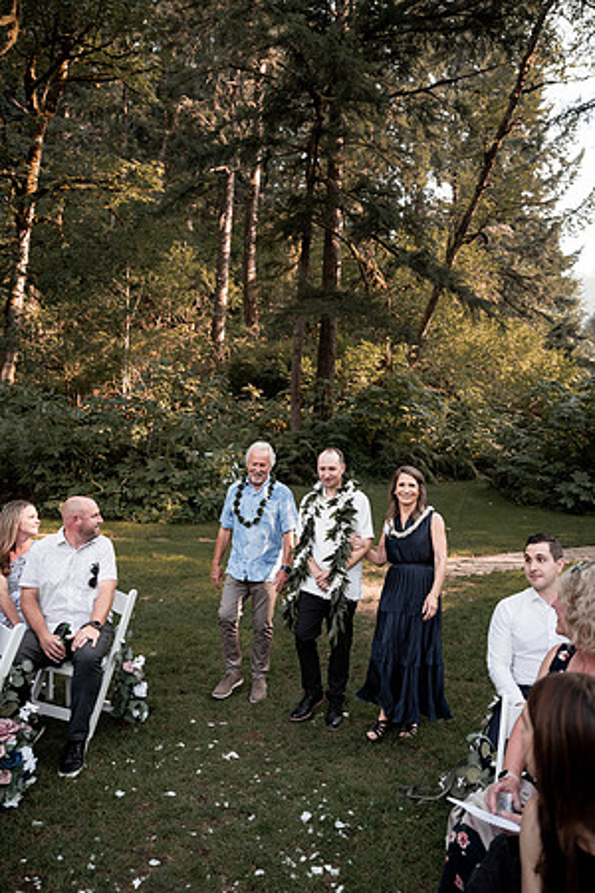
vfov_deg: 73.7
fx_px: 595
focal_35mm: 24
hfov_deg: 53.1
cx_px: 298
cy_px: 446
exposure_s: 1/640
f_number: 2.8
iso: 200
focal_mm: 24
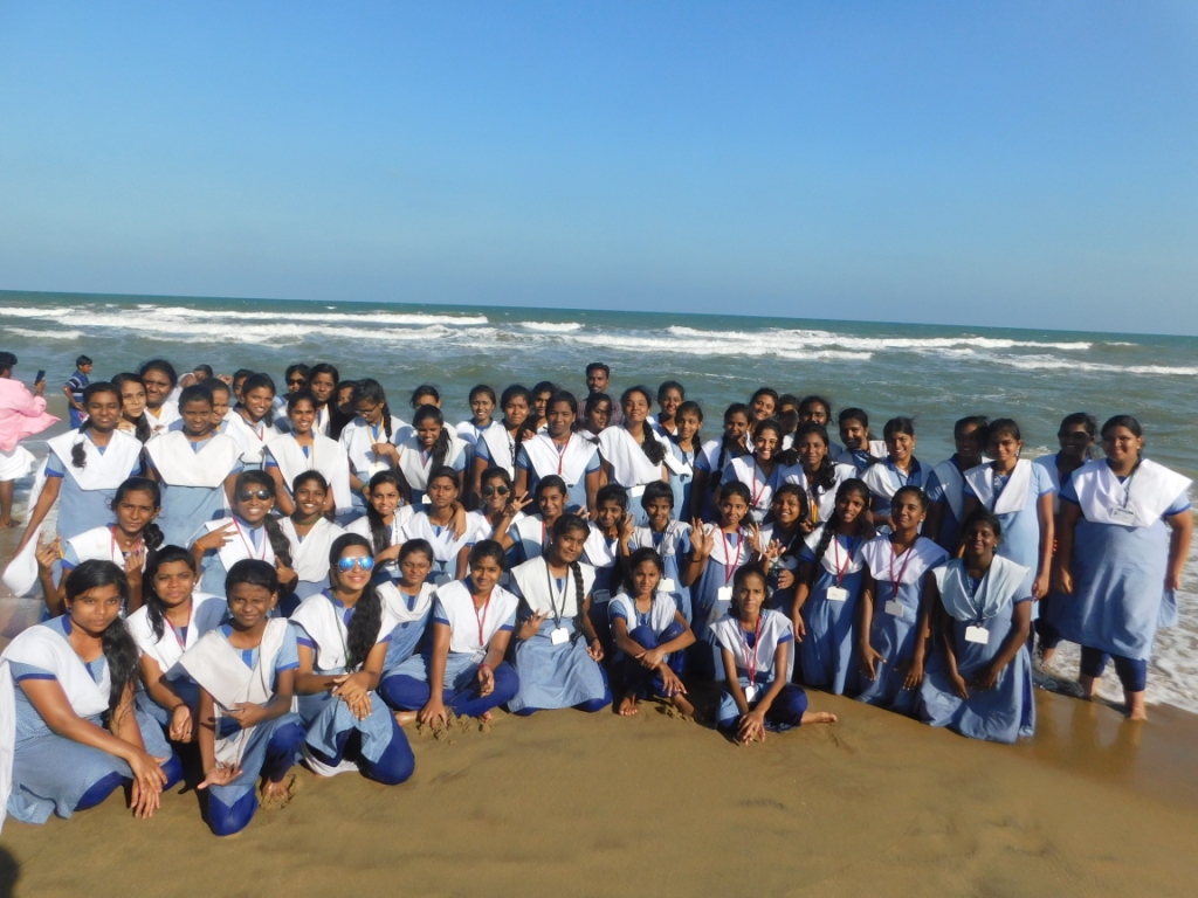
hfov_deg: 73.9
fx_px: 796
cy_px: 449
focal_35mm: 23
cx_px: 599
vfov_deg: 58.9
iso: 125
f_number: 6
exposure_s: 1/640
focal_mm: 4
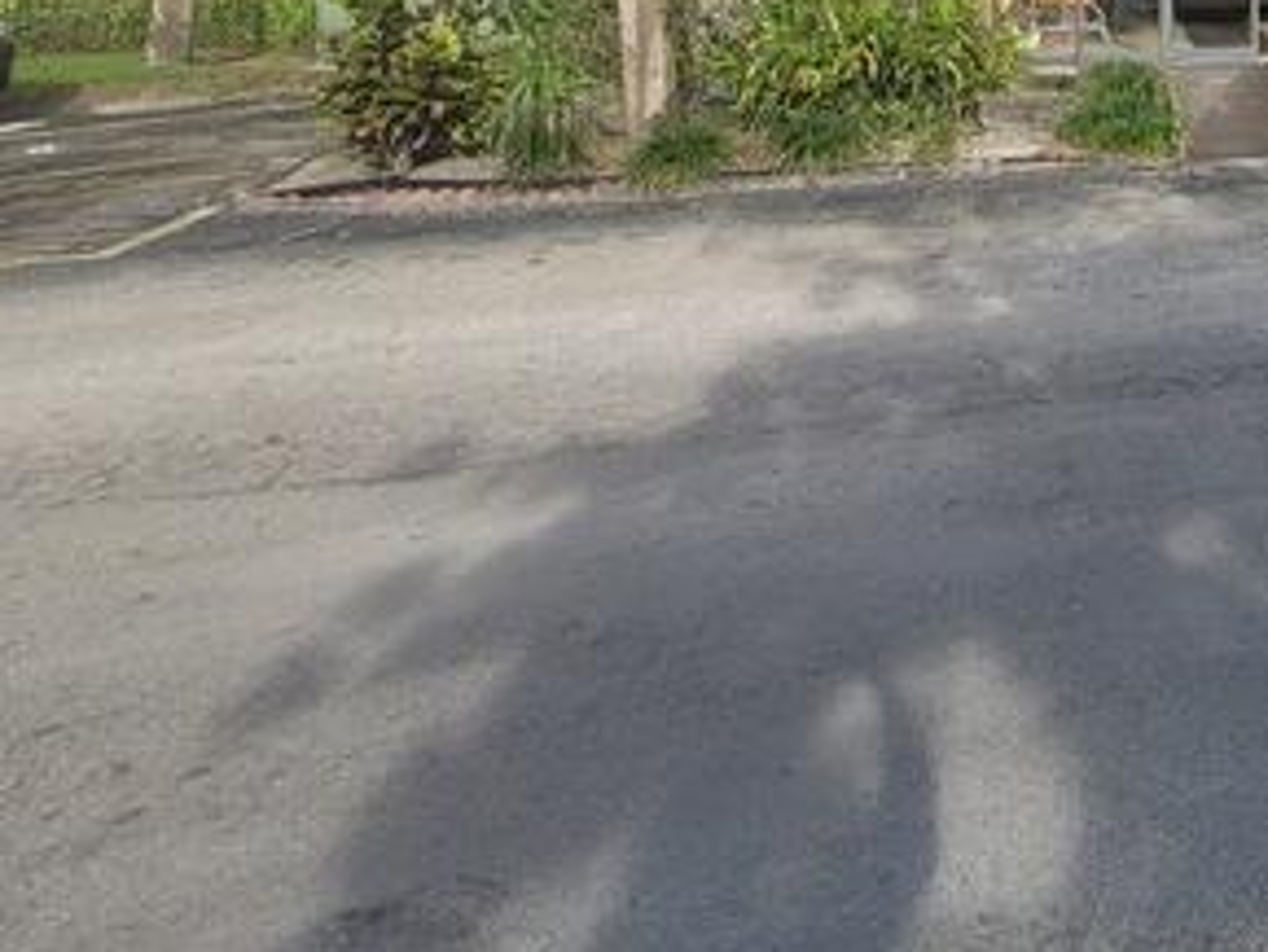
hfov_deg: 40.1
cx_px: 1439
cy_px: -110
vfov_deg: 34.1
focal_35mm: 36
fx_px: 1319
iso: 40
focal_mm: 1.74
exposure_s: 1/641
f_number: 2.2
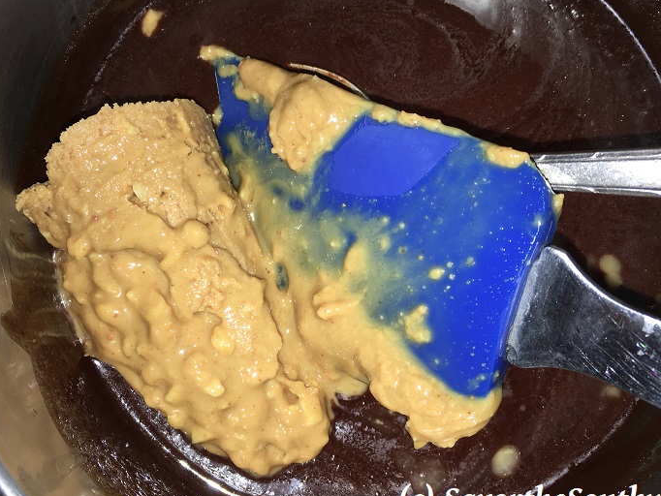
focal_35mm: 34
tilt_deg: -87.3
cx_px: 351
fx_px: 649
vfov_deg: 41.8
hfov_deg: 53.9
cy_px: 250
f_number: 2.2
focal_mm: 4.15
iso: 25
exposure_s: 1/64
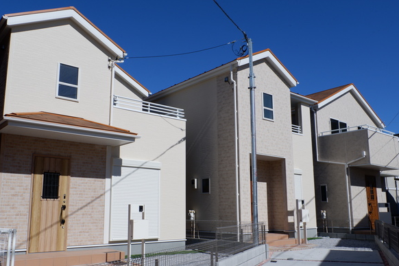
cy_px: 146
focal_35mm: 33
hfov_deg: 57.2
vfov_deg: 39.9
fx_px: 365
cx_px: 189
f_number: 13
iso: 200
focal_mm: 20.1
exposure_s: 1/400
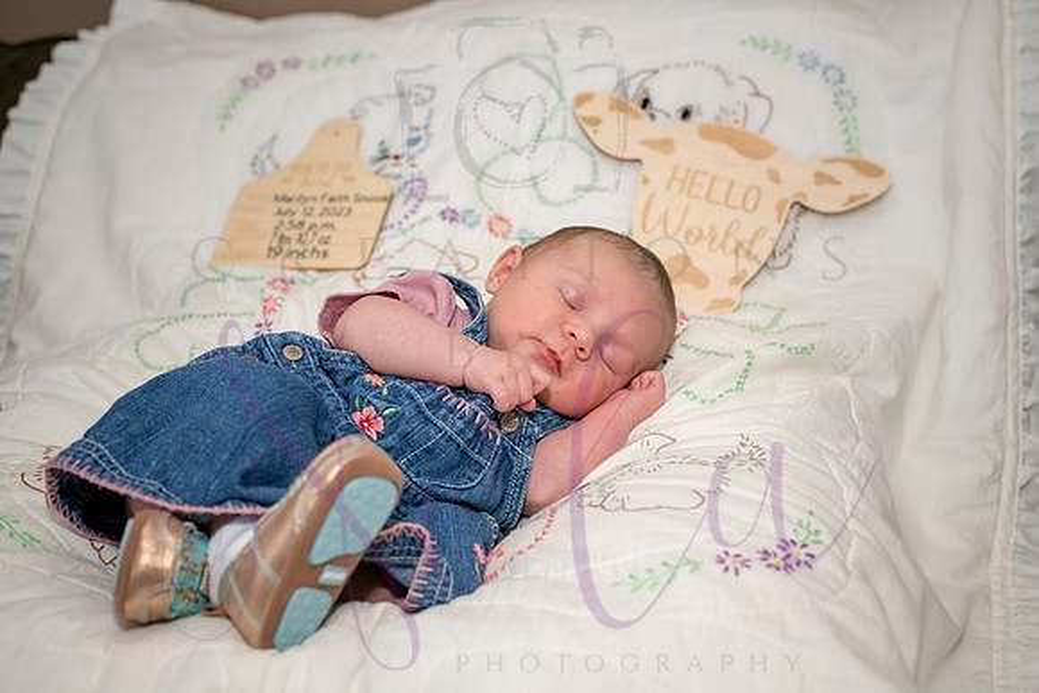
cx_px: 520
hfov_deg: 39.6
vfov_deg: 27.0
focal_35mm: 50
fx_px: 1443
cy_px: 346
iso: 800
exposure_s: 1/250
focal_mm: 50
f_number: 4
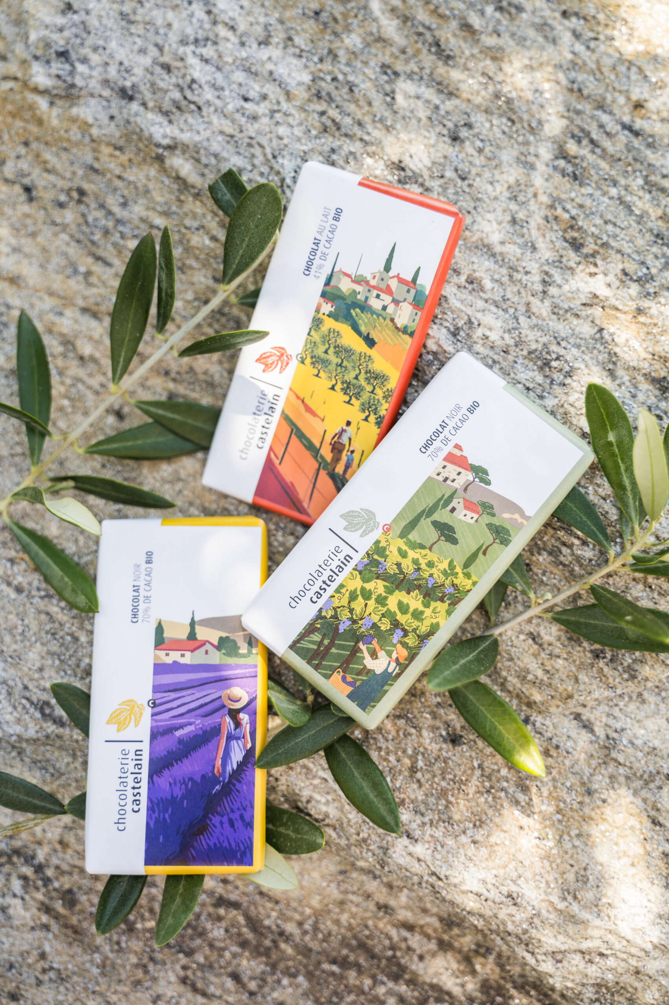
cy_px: 502
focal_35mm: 39
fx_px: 1089
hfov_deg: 34.2
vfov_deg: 49.6
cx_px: 334
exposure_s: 1/320
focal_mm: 39
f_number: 2.8
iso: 100
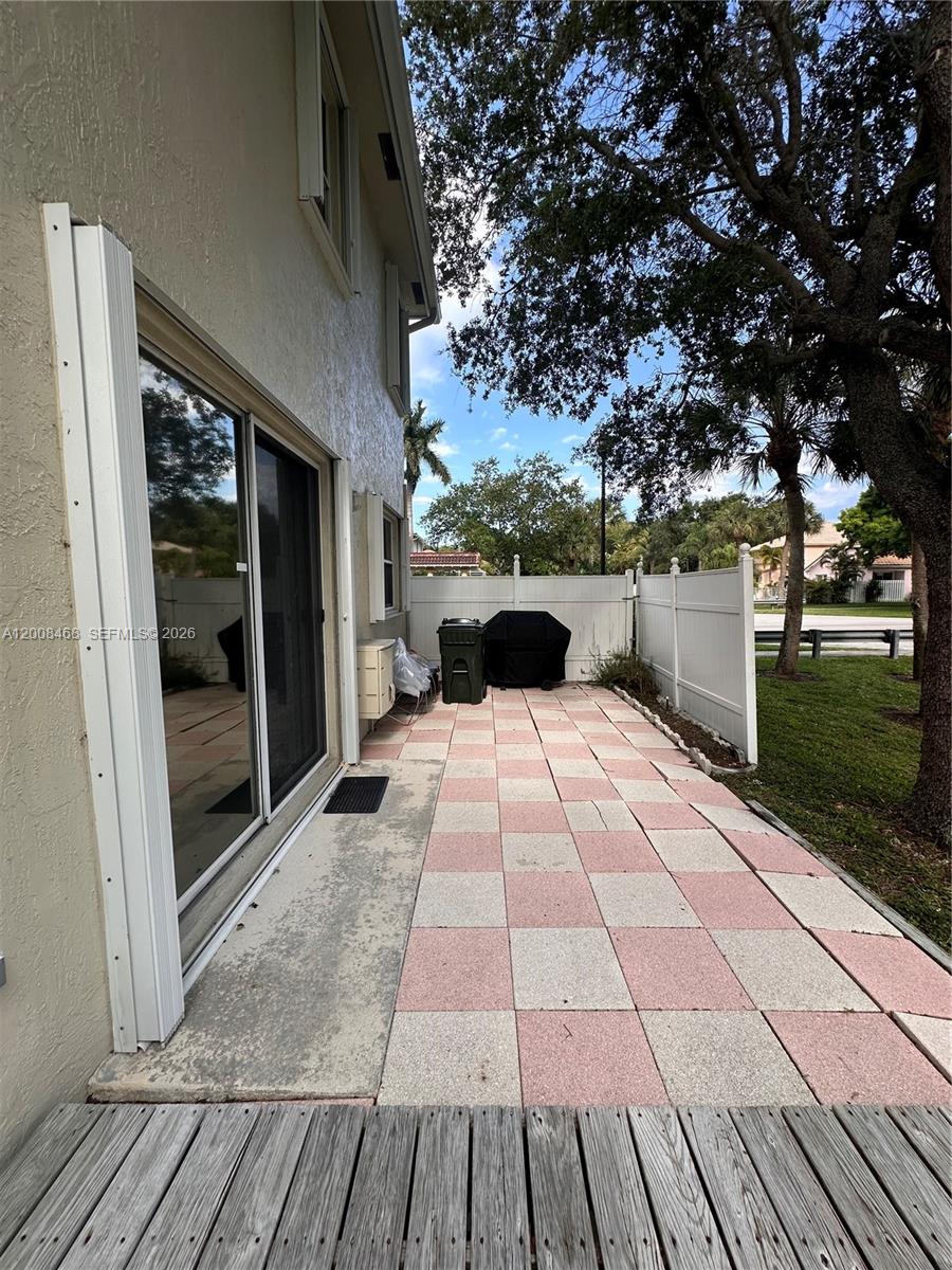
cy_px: 635
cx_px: 476
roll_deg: -0.4
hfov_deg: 85.7
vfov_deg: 102.1
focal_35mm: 14
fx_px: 513
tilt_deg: -4.6
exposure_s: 1/606
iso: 40
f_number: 2.2
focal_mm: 2.22
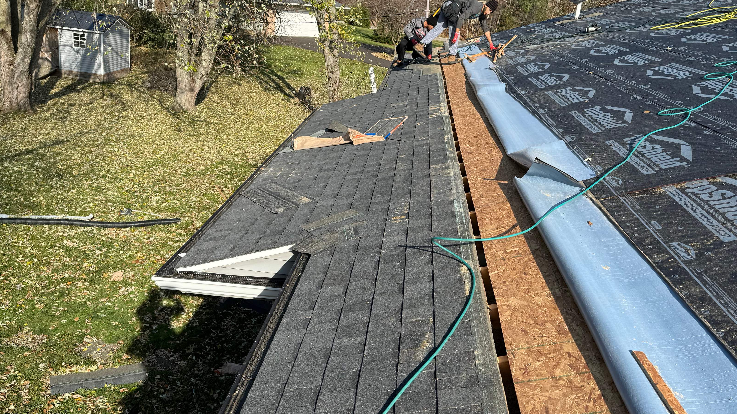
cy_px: 203
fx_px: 645
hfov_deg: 59.4
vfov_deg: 35.6
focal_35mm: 33
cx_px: 394
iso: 80
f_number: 1.78
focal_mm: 6.86
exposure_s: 1/2959
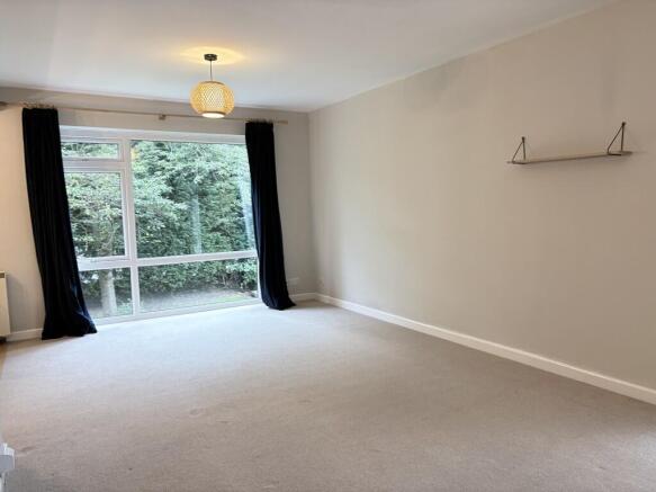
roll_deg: +2.5
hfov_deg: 67.3
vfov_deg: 53.0
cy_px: 246
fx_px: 493
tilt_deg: -4.9
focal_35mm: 26
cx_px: 328
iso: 125
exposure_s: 1/50
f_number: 1.6
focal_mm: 5.96
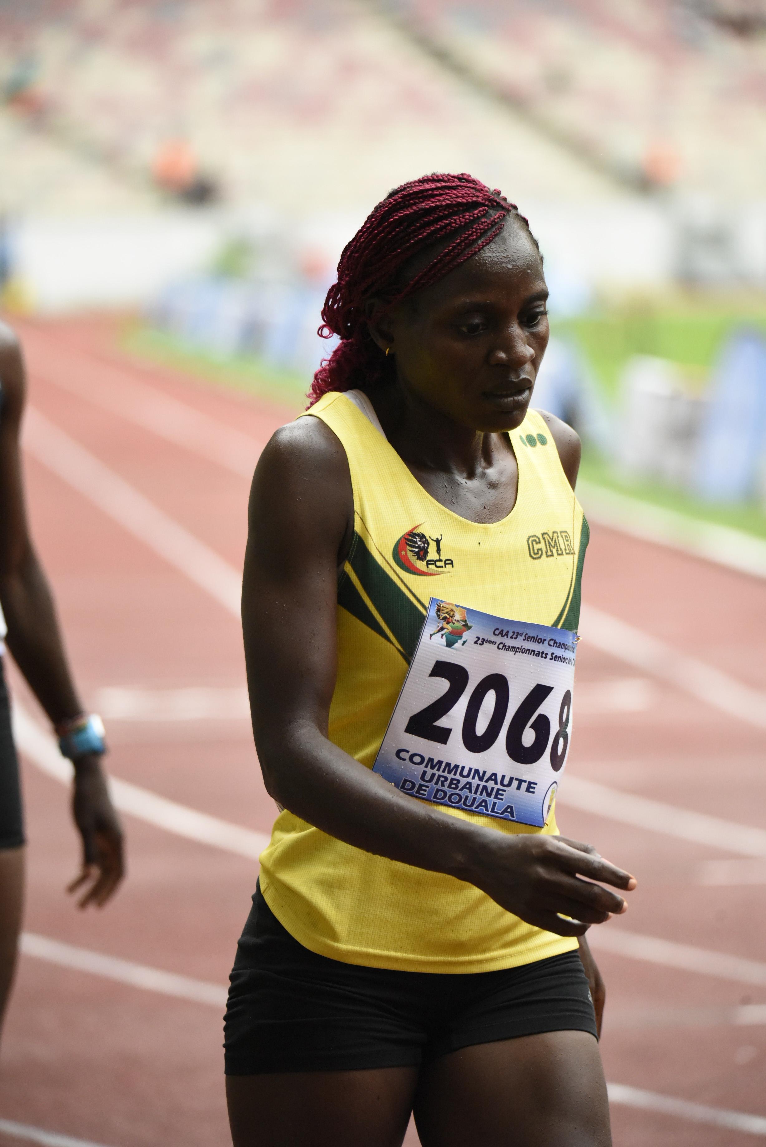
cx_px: 383
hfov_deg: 5.1
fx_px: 8610
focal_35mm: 270
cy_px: 574
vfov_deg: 7.6
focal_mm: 270
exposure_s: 1/800
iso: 6400
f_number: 6.3
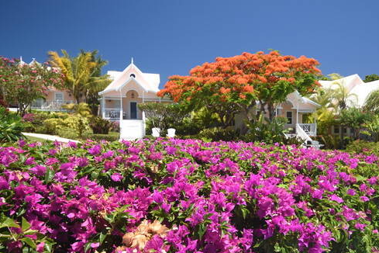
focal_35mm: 28
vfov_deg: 46.8
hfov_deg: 65.8
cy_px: 148
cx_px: 219
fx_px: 291
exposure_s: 1/250
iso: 200
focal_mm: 15
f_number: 5
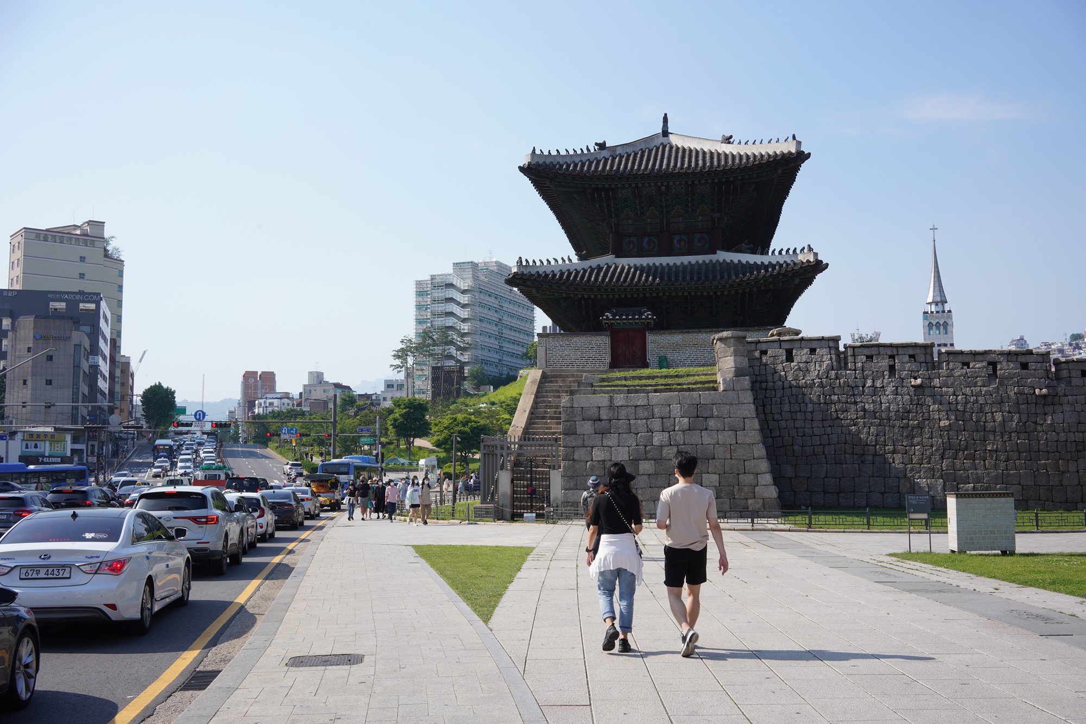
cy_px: 362
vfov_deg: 37.9
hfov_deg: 54.4
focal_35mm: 35
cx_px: 543
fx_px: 1056
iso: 200
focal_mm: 35
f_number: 14
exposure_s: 1/125
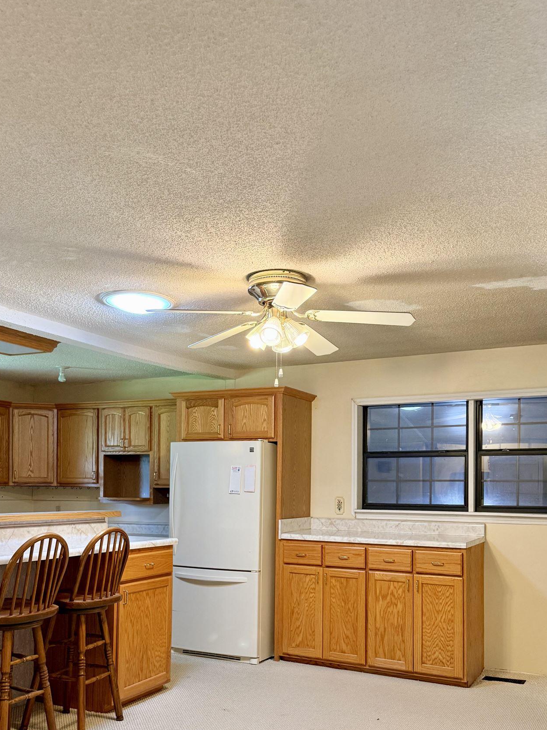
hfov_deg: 42.9
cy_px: 492
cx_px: 259
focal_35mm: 33
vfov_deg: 54.2
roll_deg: -2.1
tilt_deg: +0.2
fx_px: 696
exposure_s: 1/60
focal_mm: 6.76
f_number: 1.78
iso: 250
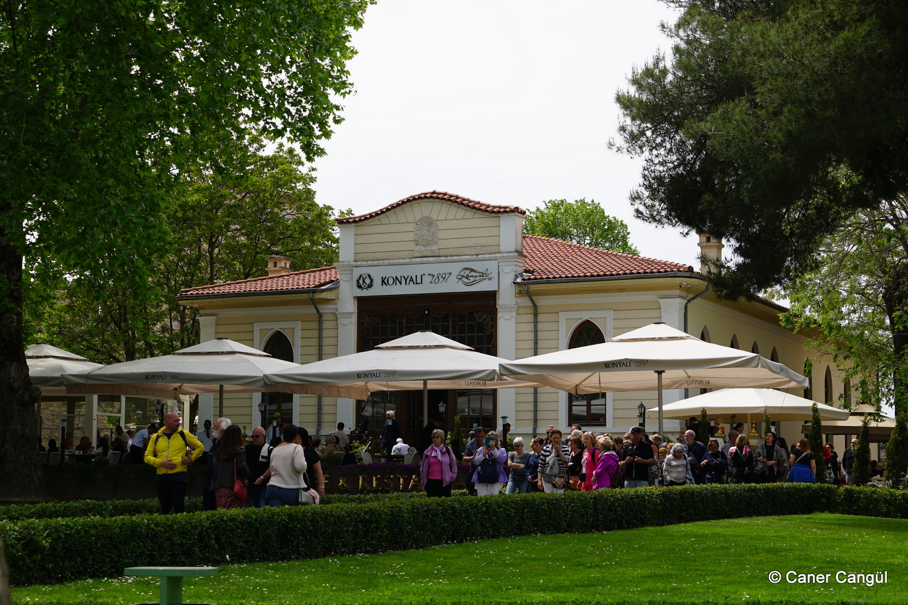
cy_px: 302
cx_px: 454
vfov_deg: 19.5
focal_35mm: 70
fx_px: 1765
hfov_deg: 28.8
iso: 100
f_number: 7.1
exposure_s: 1/250
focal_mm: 70
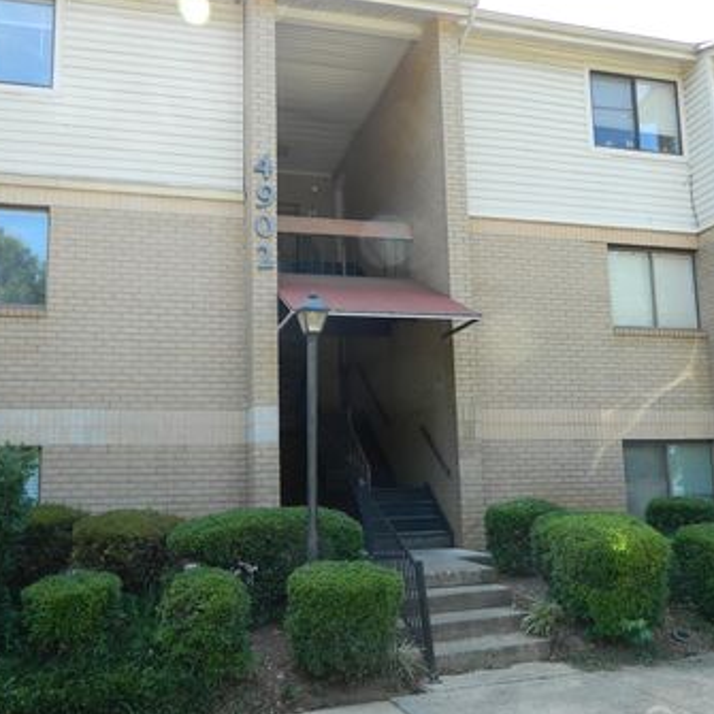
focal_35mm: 33
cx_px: 367
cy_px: 370
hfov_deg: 49.7
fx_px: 770
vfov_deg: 49.7
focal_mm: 4.5
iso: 80
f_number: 3.1
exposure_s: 1/125
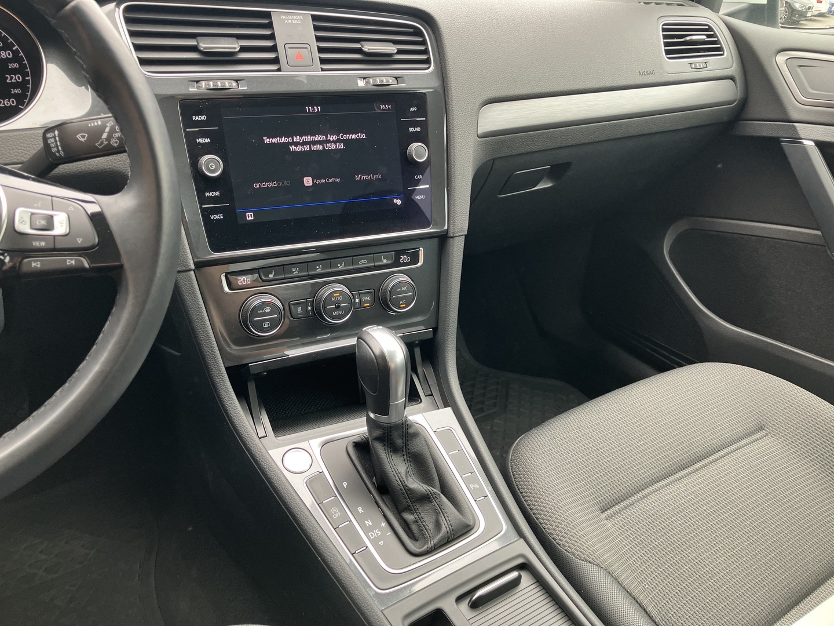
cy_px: 313
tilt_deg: -26.8
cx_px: 417
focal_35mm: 28
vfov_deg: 49.7
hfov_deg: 63.4
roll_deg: -2.6
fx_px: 675
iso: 80
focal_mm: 3.99
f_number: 1.8
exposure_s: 1/102
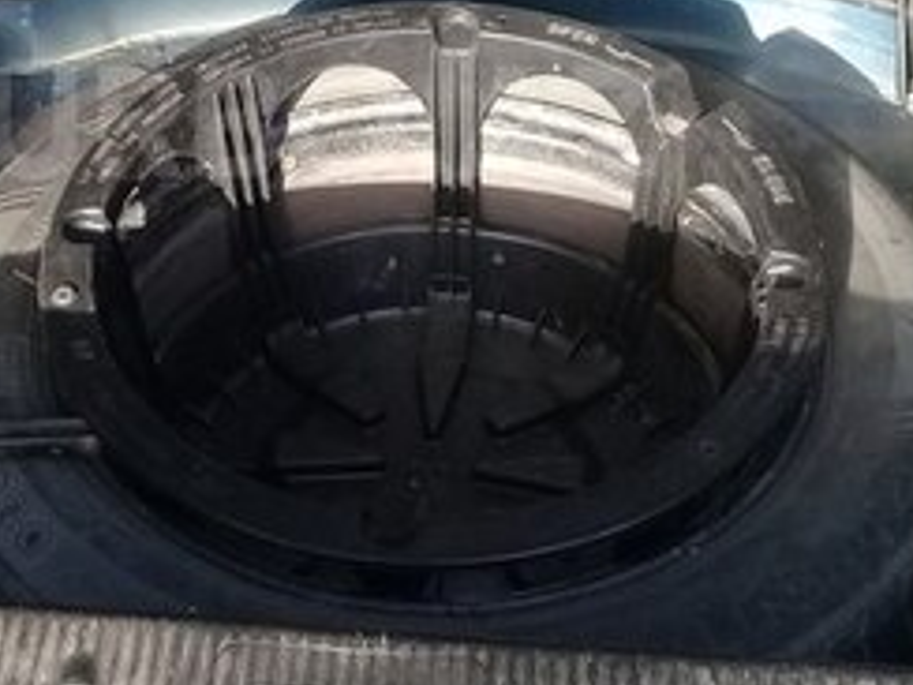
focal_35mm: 84
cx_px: 273
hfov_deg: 23.1
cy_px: 122
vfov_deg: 17.4
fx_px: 2216
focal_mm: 3.3
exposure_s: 1/120
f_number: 2.2
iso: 100
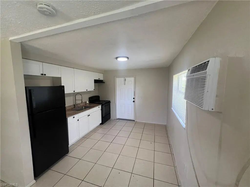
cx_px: 125
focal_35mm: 13
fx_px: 94
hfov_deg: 106.2
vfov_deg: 89.9
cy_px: 94
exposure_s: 1/120
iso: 160
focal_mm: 1.57
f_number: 1.8
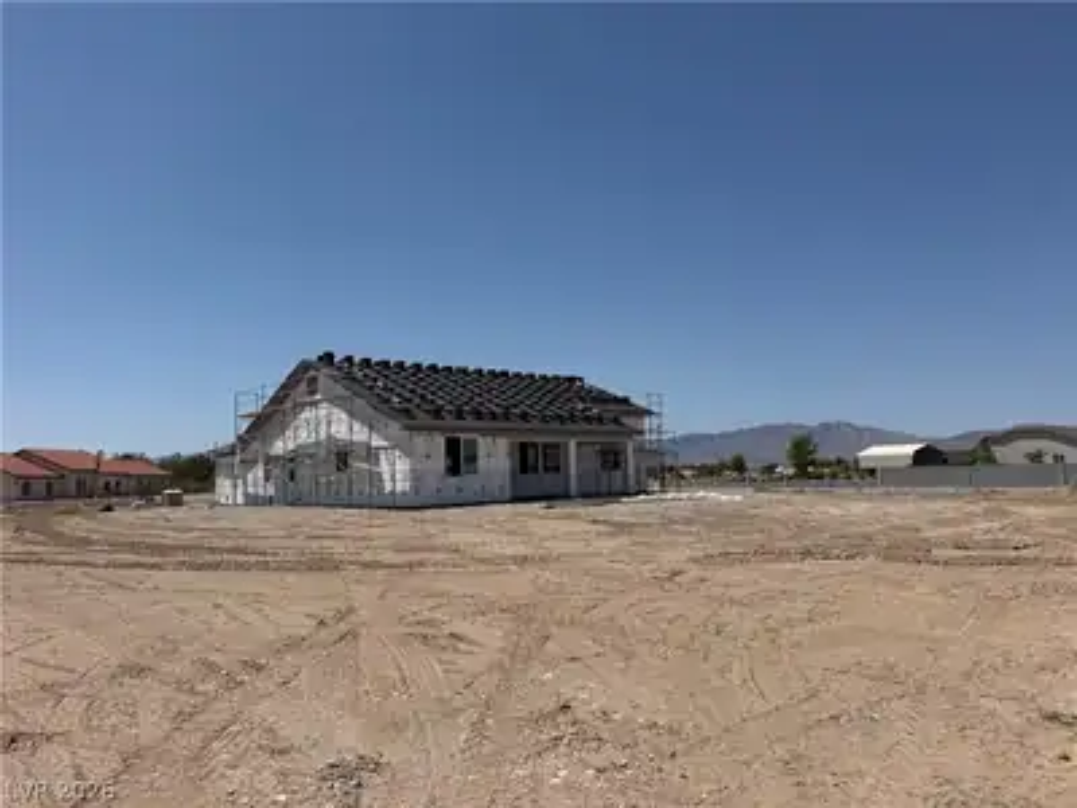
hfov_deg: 71.6
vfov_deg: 56.8
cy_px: 404
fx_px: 747
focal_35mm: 24
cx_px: 538
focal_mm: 6.76
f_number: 1.78
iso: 80
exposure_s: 1/10309
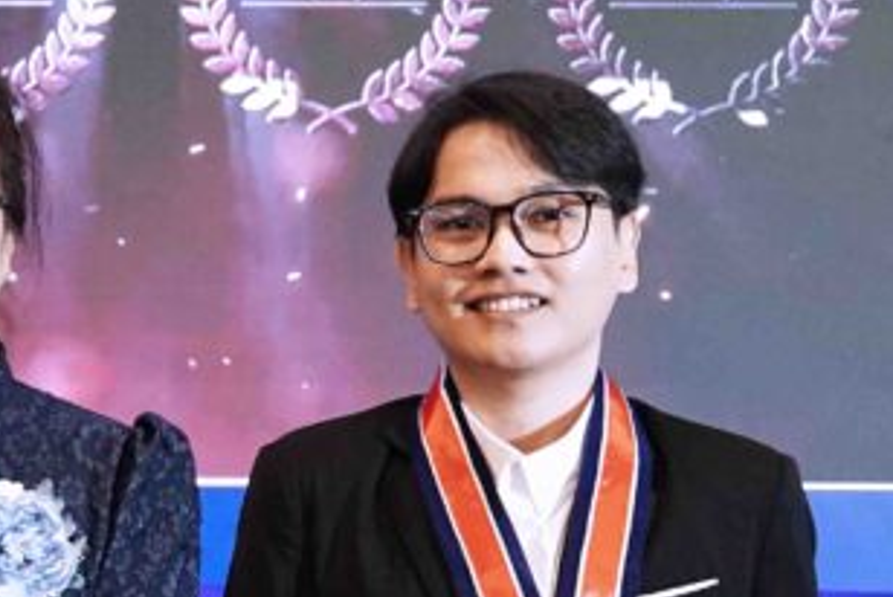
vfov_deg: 13.2
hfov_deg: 18.9
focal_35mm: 103
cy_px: 520
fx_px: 2557
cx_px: -116
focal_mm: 31
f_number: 4
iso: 4000
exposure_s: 1/100
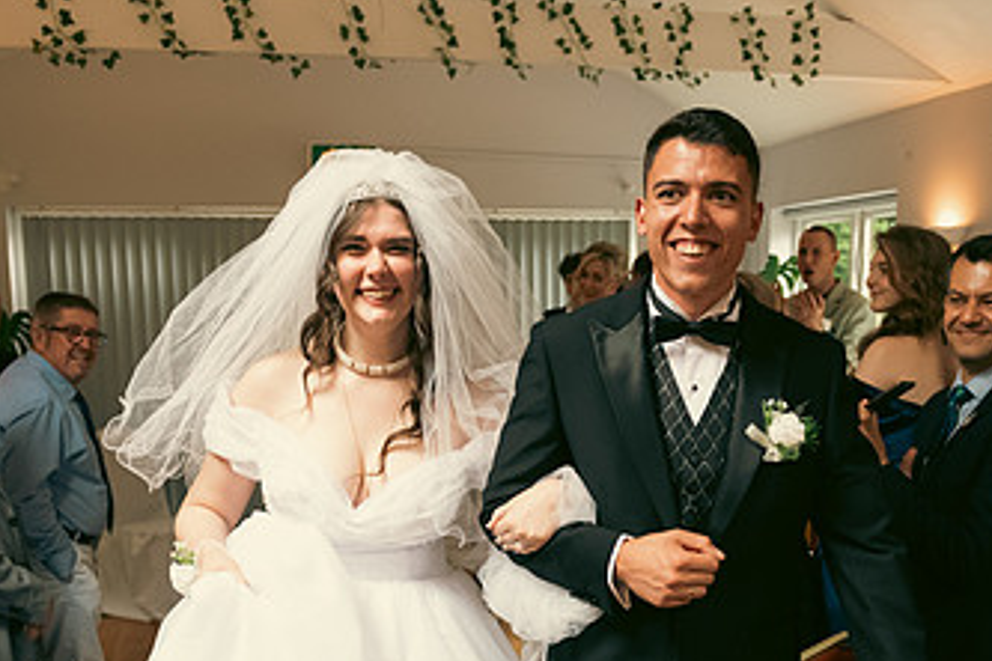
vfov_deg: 29.9
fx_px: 1212
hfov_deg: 44.3
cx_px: 590
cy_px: 517
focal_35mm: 44
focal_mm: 24
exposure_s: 1/160
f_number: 3.5
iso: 1600
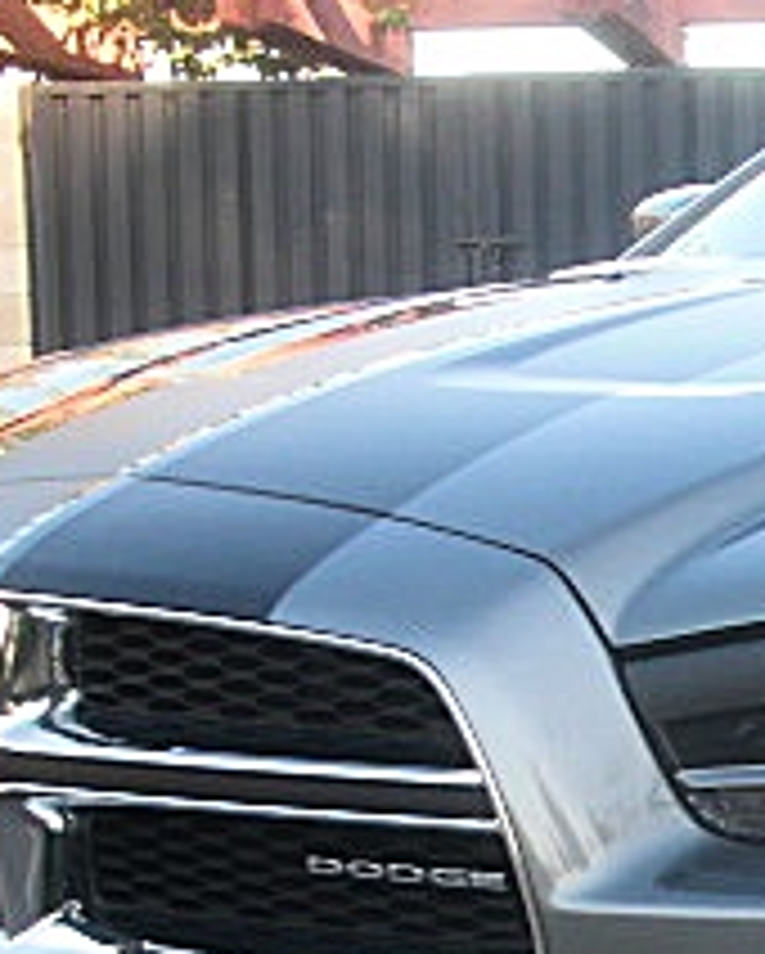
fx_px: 2996
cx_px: 1012
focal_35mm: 106
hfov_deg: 14.0
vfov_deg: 17.7
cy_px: 909
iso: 50
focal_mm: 6.3
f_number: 2.8
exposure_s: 1/80
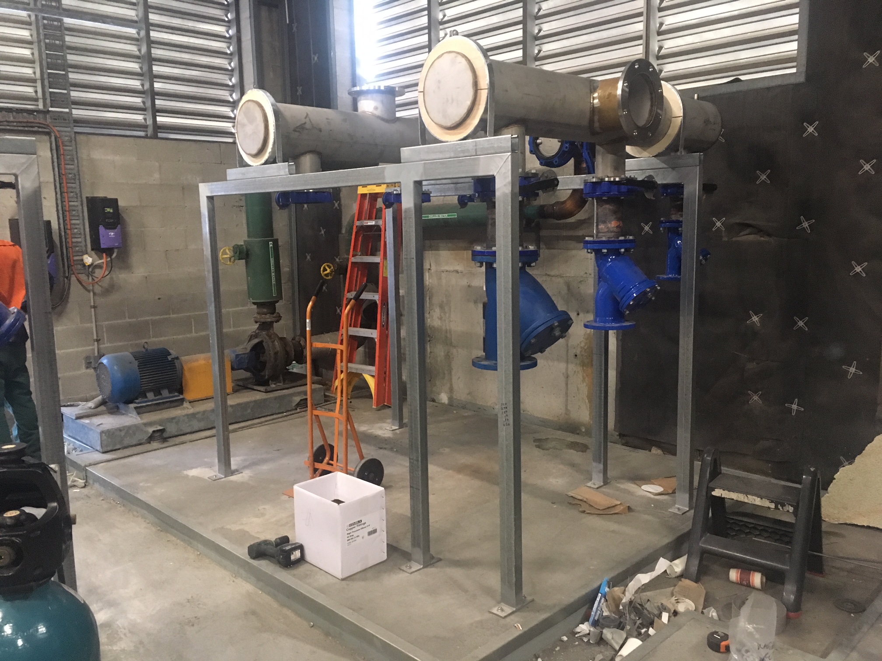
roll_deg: +1.1
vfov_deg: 48.2
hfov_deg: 61.7
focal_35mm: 29
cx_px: 441
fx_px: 739
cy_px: 330
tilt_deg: -10.3
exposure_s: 1/17
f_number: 2.2
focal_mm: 4.15
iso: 250
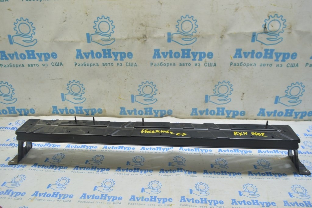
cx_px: 156
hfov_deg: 67.4
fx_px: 234
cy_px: 104
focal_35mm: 27
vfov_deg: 47.9
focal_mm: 18
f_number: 5.6
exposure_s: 1/20
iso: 400
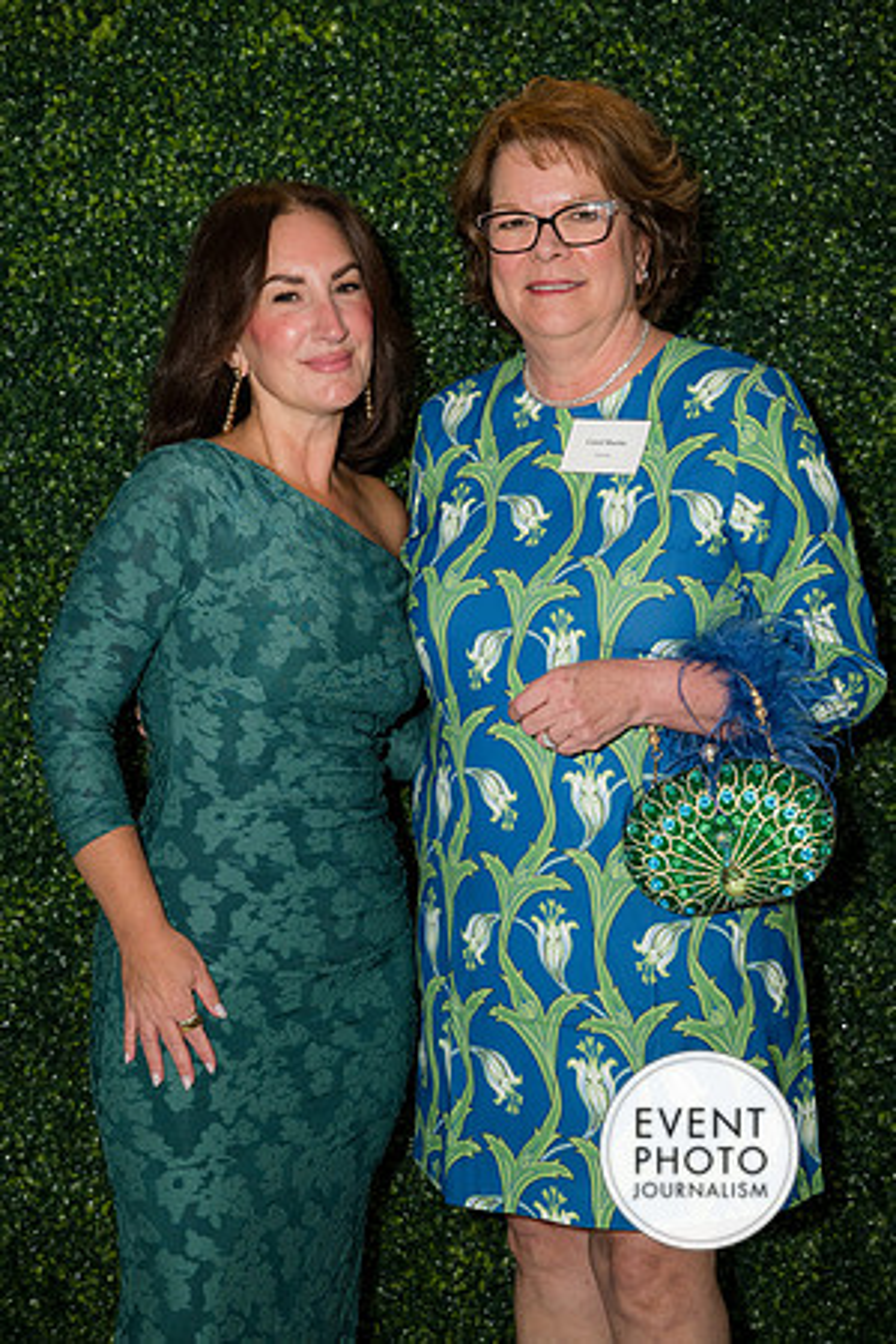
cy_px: 672
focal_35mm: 75
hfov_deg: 18.2
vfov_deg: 27.0
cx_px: 448
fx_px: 2800
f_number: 5
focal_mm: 75
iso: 500
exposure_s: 1/160
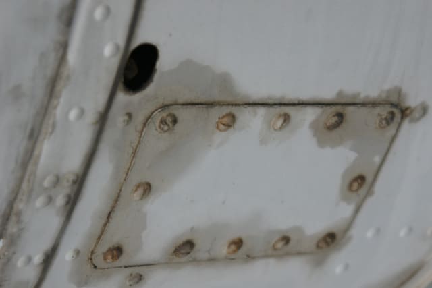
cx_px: 216
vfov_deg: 9.2
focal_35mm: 150
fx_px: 1800
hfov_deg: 13.7
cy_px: 144
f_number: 5.6
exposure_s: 1/60
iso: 800
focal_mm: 100
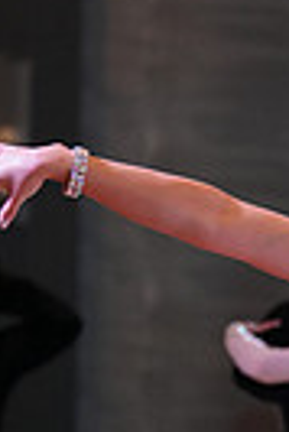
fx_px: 4972
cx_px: 573
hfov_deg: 3.3
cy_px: 607
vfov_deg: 4.9
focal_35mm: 414
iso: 2000
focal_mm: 95
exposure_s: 1/500
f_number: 2.8
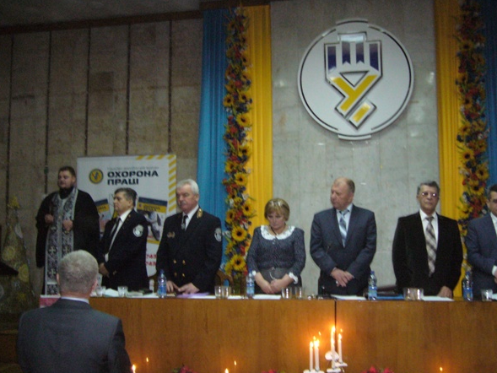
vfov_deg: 37.7
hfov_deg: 48.9
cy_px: 192
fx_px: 546
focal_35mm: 38
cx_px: 261
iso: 400
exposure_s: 1/30
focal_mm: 5.8
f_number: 2.8
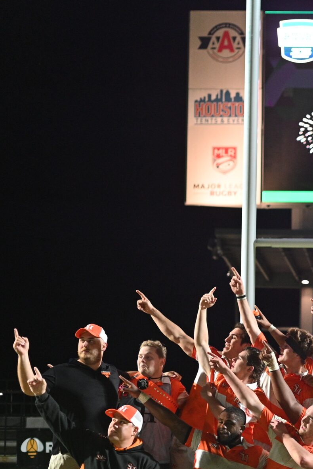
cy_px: 303
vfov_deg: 18.9
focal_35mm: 108
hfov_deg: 12.0
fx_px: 1408
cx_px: 501
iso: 2000
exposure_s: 1/250
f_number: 2.2
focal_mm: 50
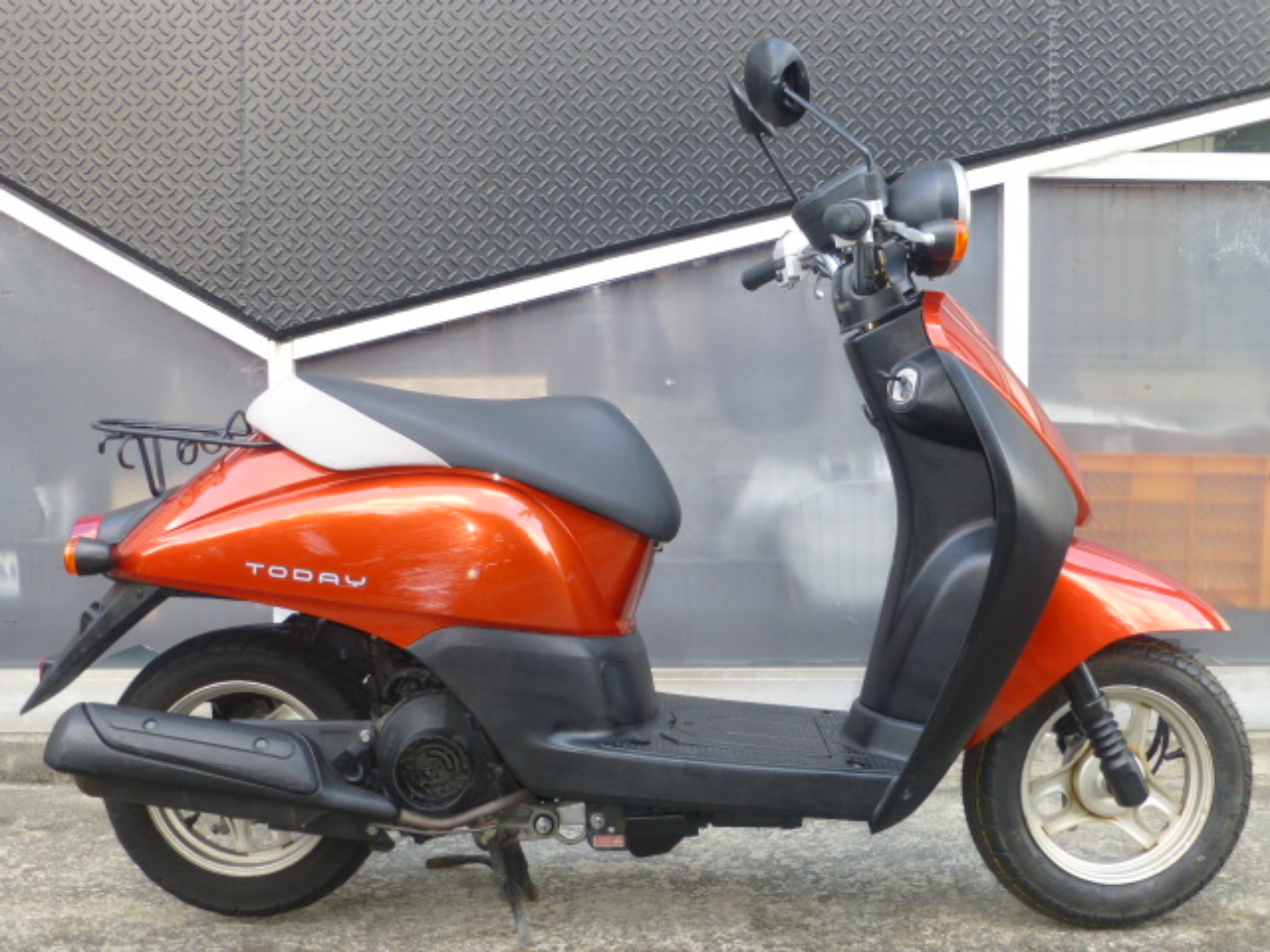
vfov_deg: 36.8
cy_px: 476
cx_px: 635
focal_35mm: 39
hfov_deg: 47.9
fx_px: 1431
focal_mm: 6.9
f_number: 3.9
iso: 160
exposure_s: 1/60
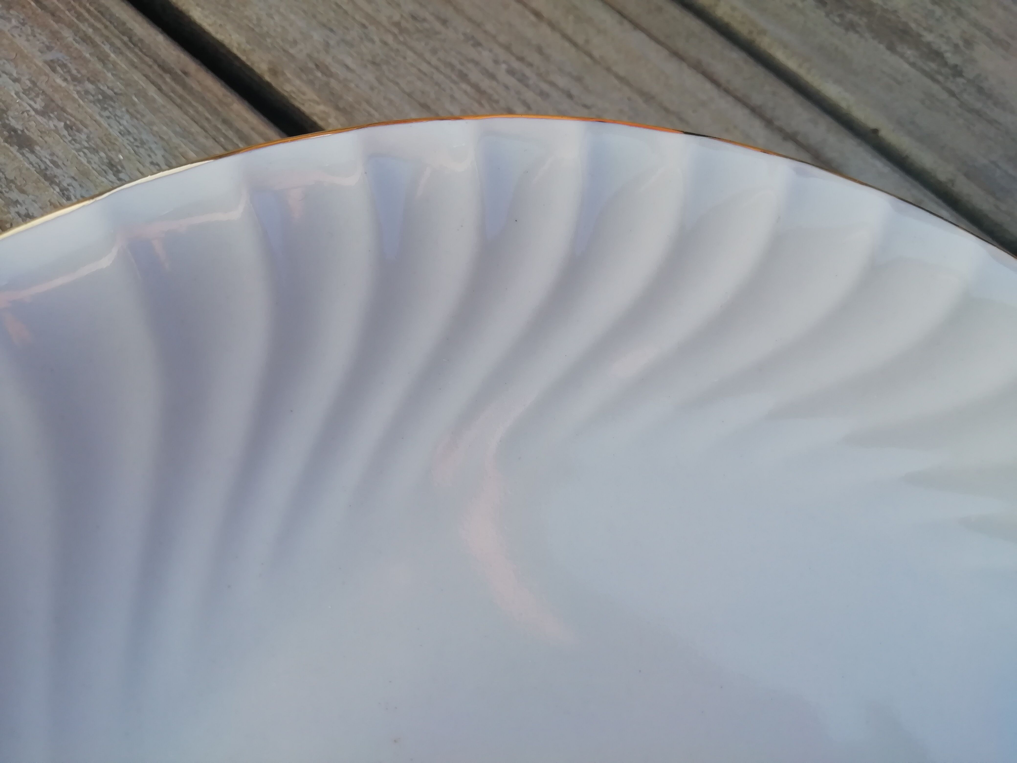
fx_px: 764
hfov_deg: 67.3
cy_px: 382
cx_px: 508
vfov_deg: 53.1
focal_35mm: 26
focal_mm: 3.21
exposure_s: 1/132
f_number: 2.2
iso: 50
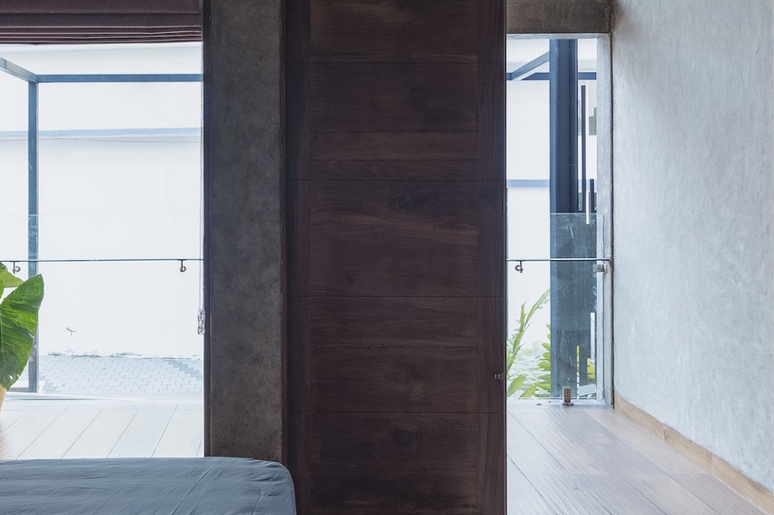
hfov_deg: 44.1
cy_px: 184
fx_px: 946
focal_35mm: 44
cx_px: 280
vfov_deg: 30.3
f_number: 4
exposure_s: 1/15
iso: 400
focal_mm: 18
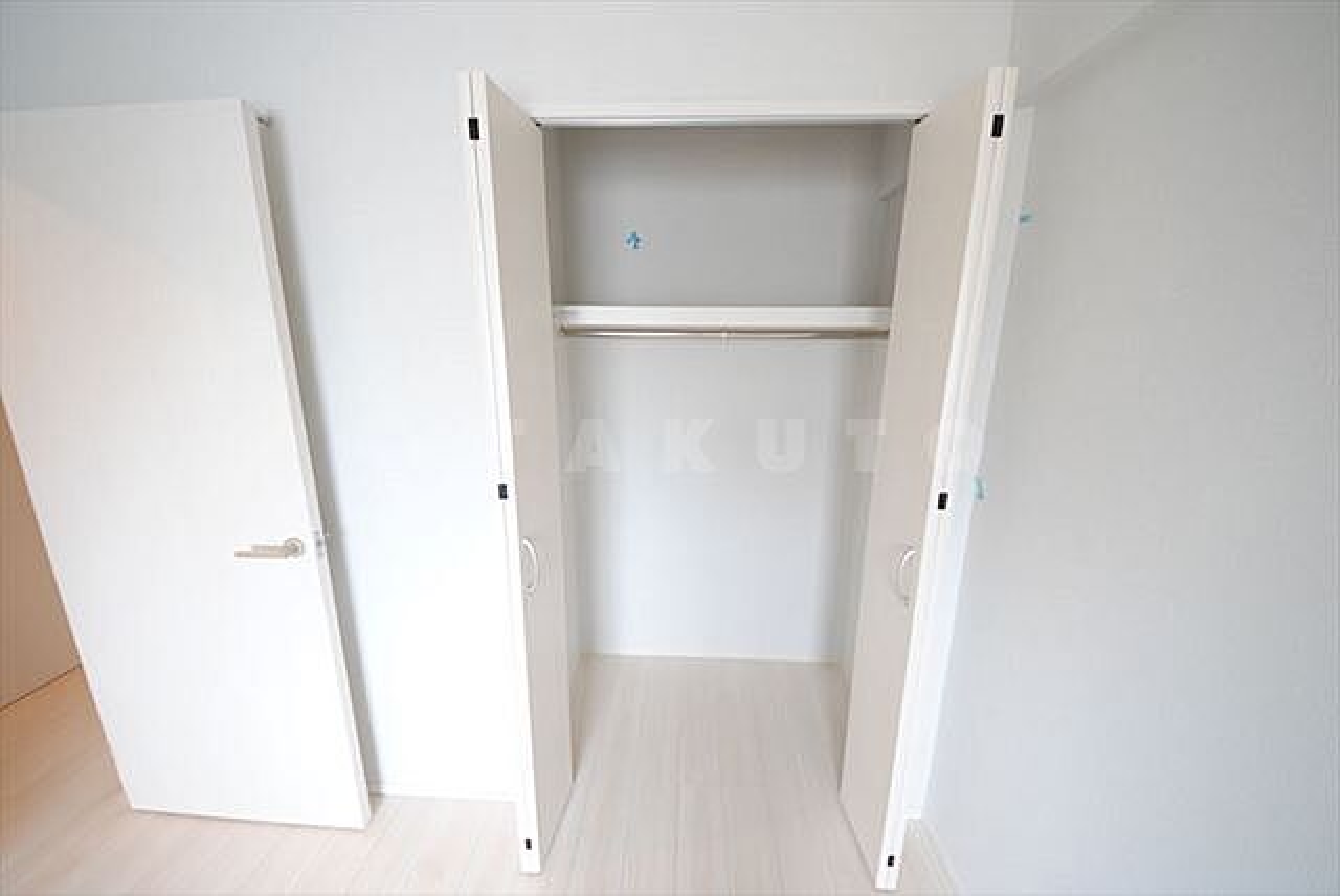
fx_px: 447
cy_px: 448
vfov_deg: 90.1
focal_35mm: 12
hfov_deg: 112.6
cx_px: 670
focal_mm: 8
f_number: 4.5
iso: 800
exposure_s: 1/30
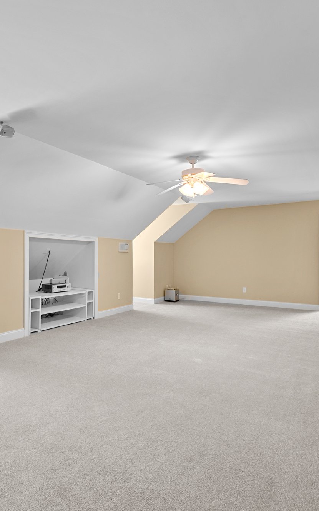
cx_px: 104
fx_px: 306
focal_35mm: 22
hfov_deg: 53.8
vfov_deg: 79.7
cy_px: 257
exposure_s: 1/2
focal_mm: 14
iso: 640
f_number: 8
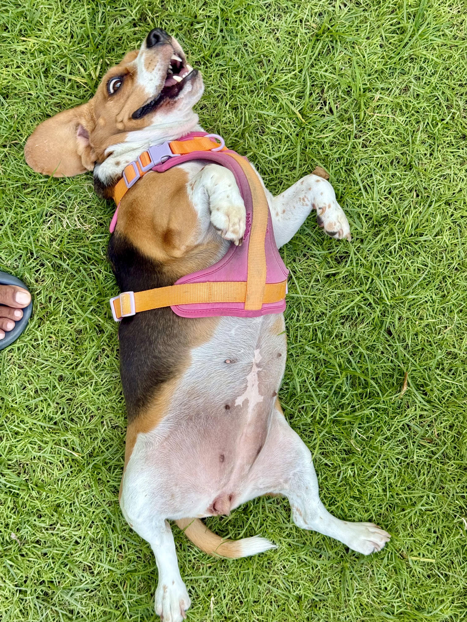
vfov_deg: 39.7
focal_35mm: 48
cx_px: 234
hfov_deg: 30.3
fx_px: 863
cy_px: 311
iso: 50
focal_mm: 6.76
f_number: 1.78
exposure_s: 1/146
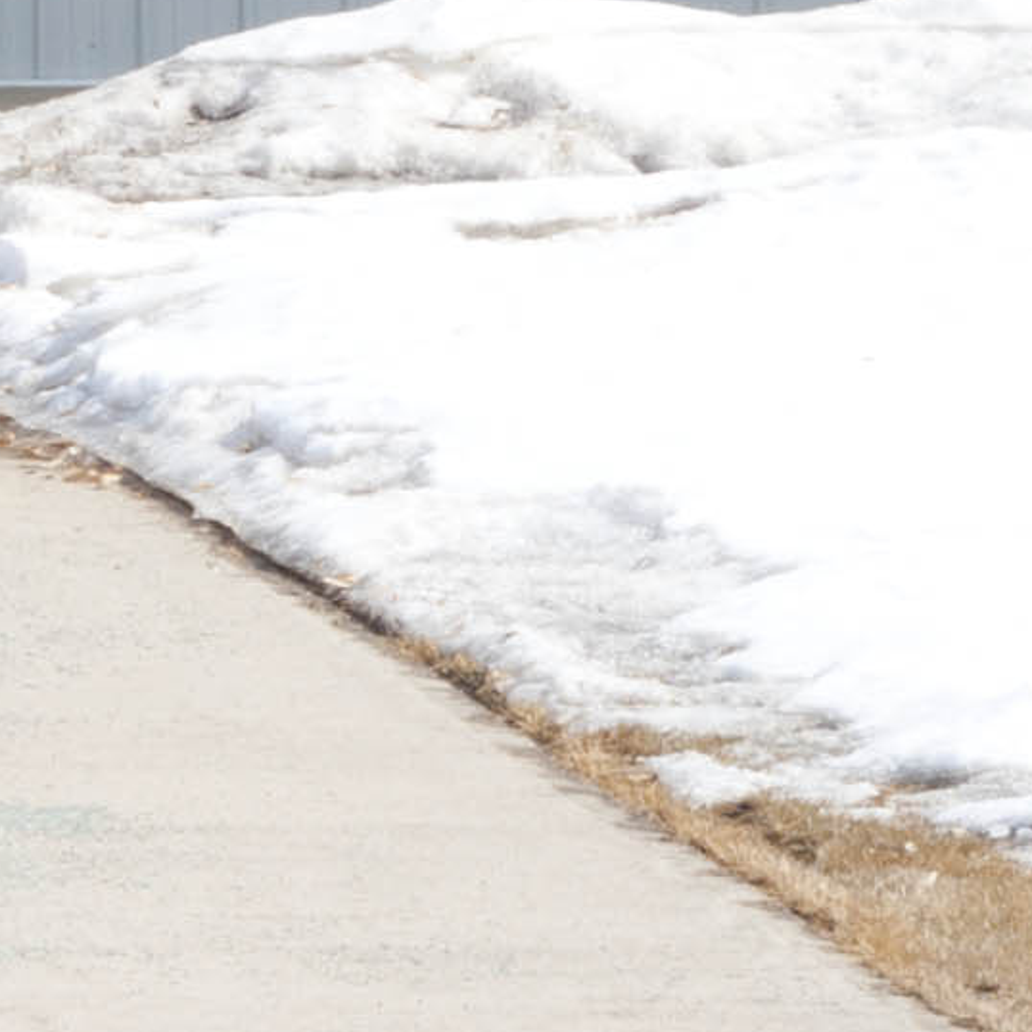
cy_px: -566
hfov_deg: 3.1
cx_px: -1120
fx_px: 18652
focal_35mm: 553
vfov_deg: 3.2
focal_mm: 50
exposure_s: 1/250
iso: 100
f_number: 9.5
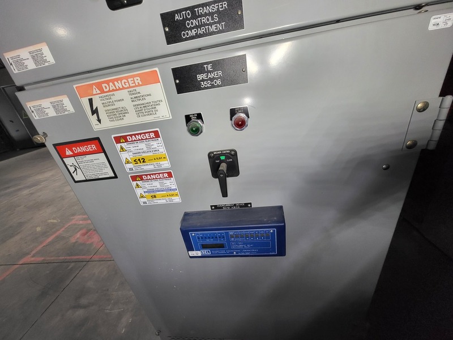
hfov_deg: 106.2
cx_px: 226
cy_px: 170
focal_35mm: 13
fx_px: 170
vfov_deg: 89.9
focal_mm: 1.74
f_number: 2.2
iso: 160
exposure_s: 1/60
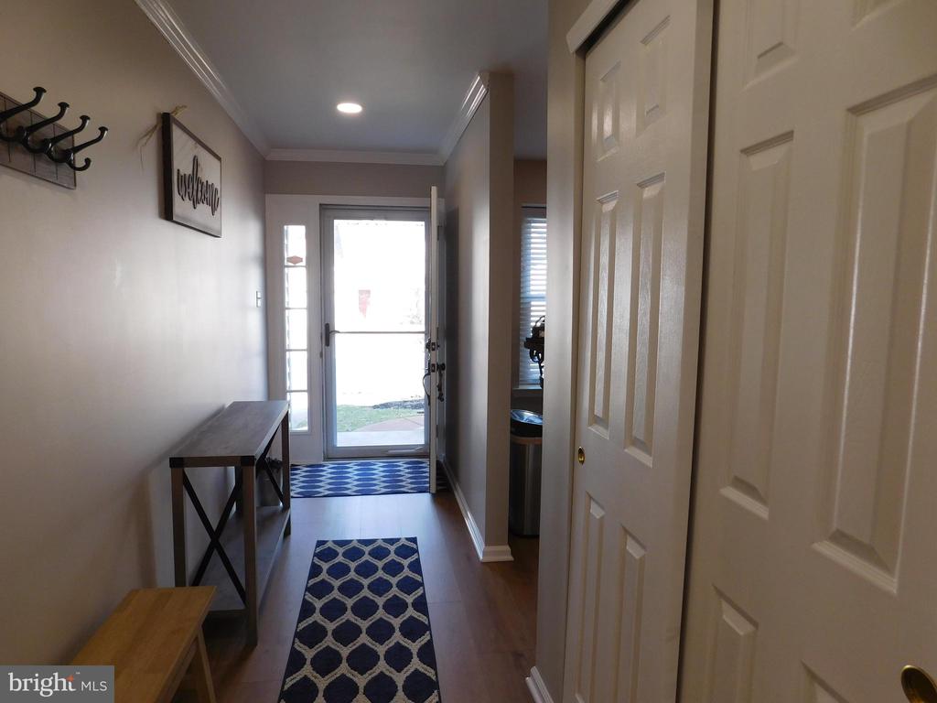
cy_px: 352
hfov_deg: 73.9
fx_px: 623
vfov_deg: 58.9
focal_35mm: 23
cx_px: 468
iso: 125
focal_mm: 4
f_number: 3
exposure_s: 1/100
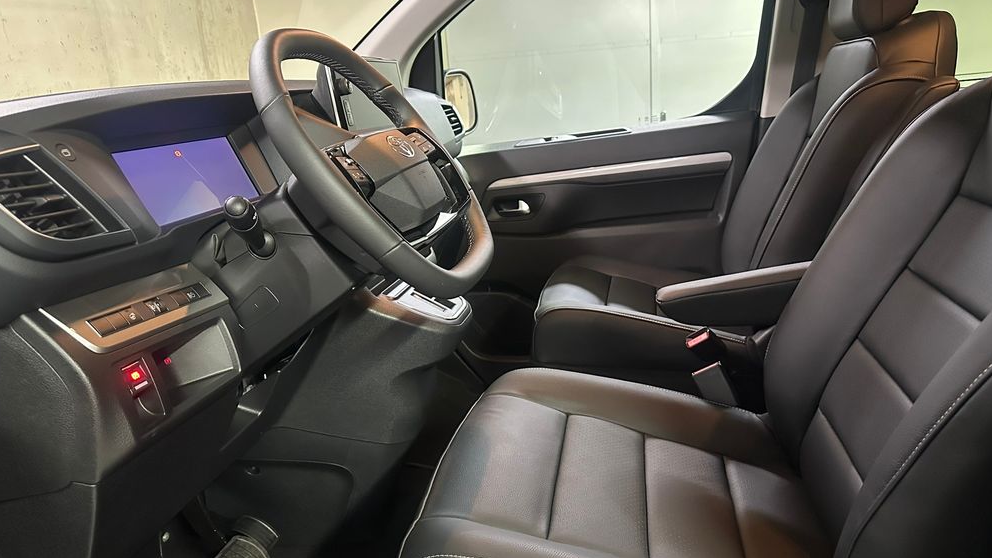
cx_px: 507
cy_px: 320
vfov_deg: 42.8
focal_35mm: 27
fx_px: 710
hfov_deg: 69.9
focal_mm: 6.86
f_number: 1.78
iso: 1000
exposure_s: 1/33
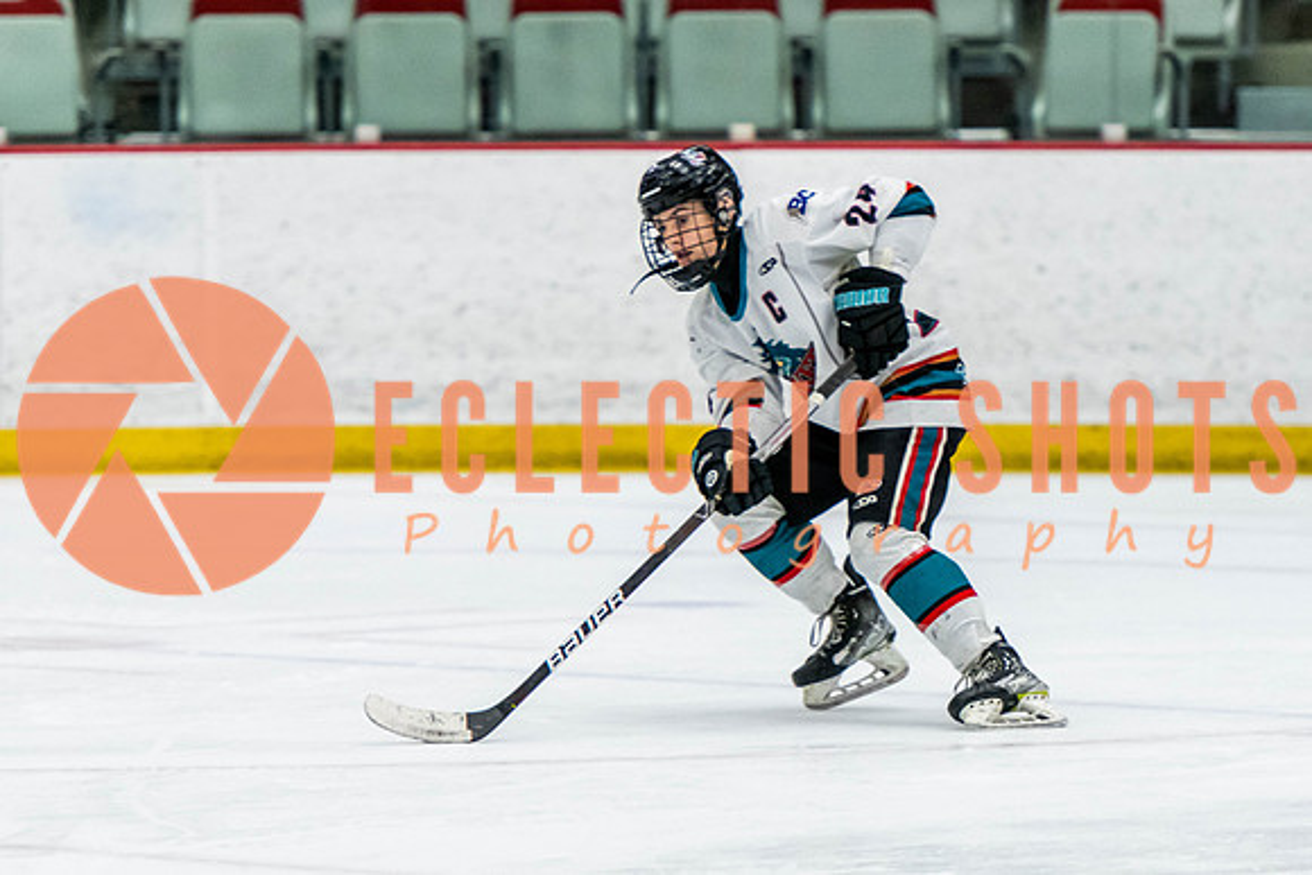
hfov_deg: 6.3
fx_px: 11996
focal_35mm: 329
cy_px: 396
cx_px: 784
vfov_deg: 4.2
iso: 2200
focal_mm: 180
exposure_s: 1/640
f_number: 2.8
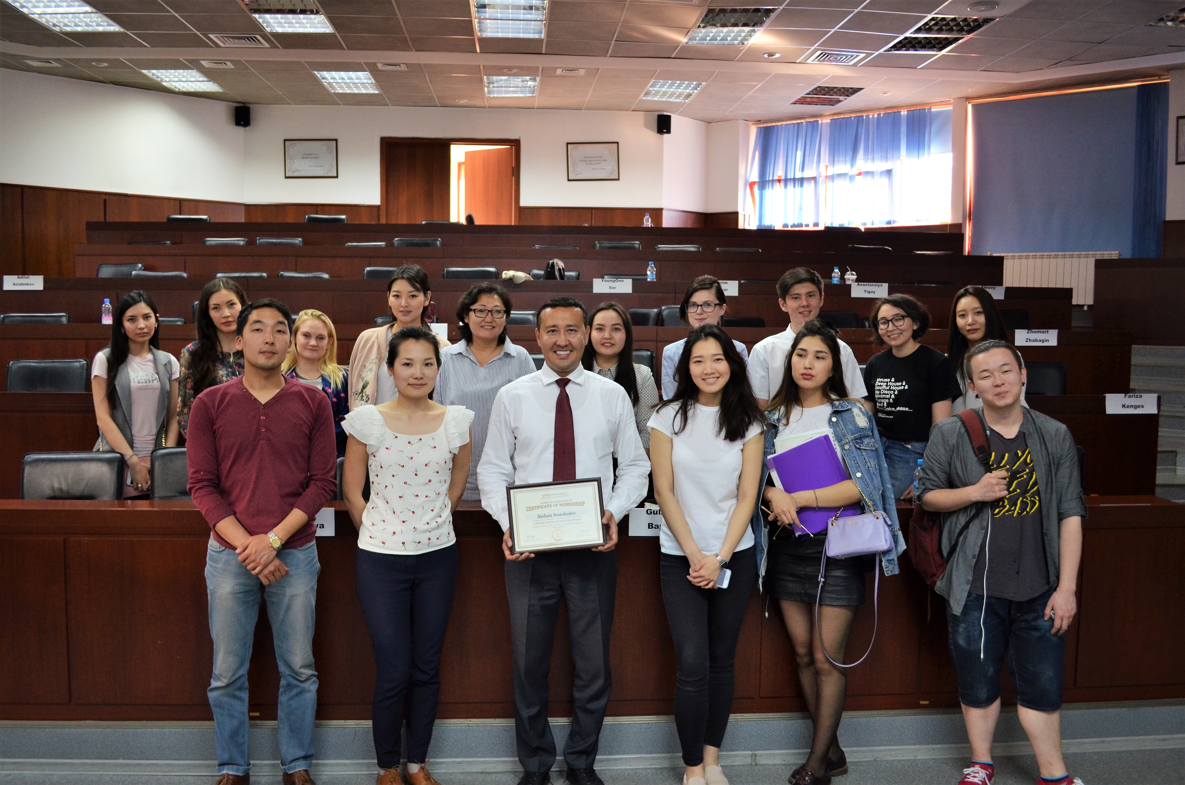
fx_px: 1084
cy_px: 392
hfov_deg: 57.3
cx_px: 592
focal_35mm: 33
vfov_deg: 39.8
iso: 800
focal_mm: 22
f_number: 3.8
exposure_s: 1/60
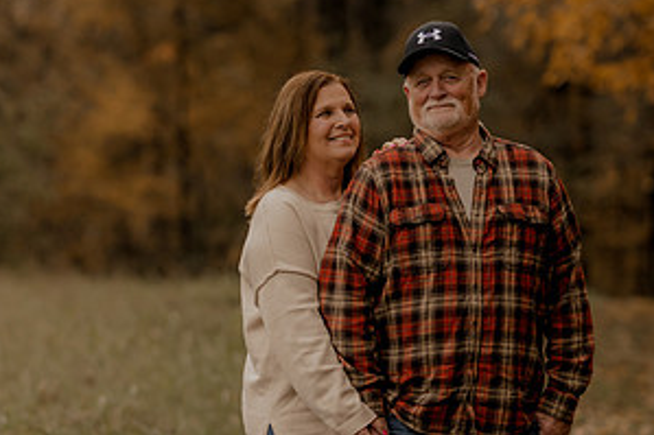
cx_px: 295
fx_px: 2996
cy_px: 252
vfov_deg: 8.3
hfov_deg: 12.5
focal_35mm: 165
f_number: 1.8
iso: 250
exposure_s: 1/2500
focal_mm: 85
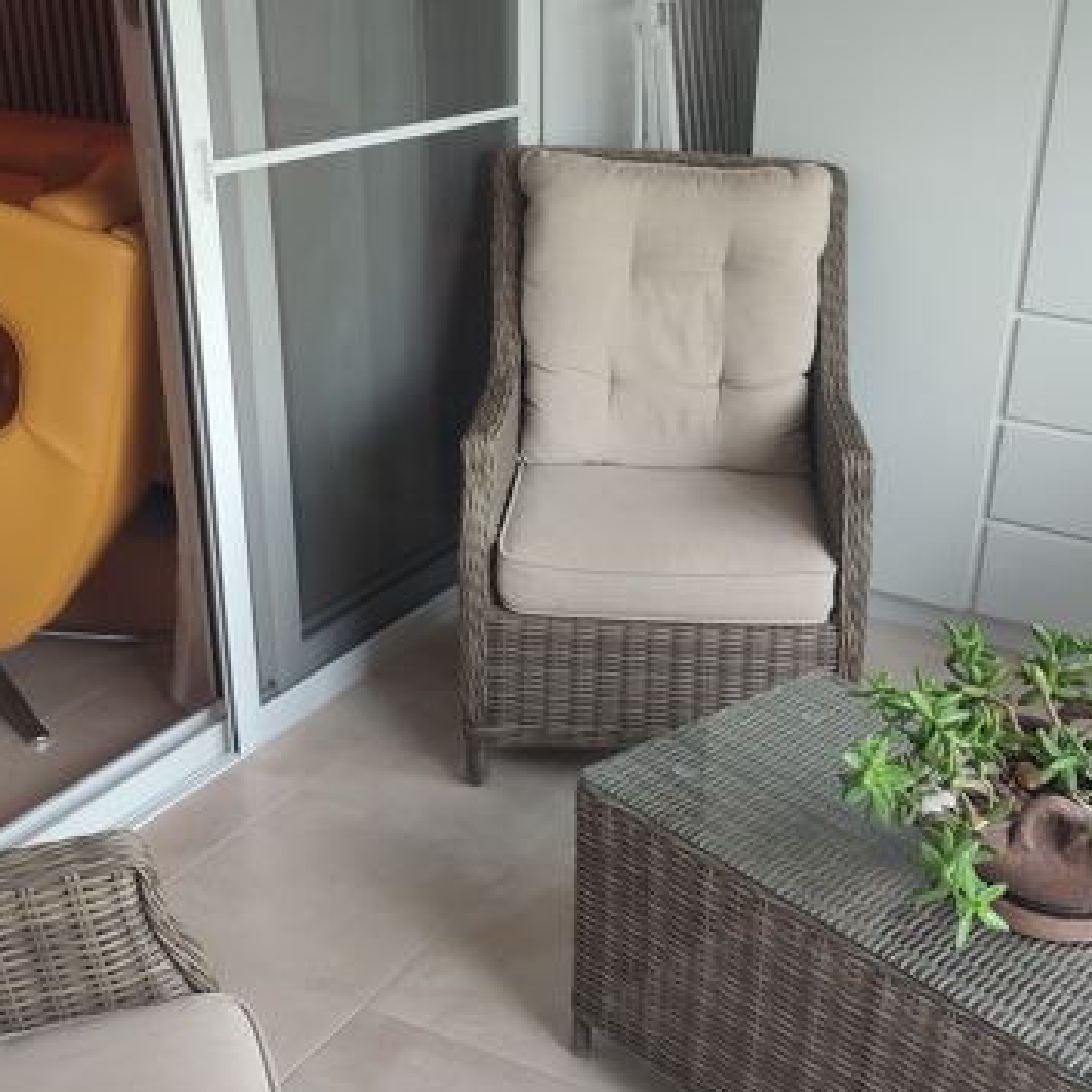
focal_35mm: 44
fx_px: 1570
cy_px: 666
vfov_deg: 38.2
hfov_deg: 37.9
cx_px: 726
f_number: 1.9
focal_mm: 6.04
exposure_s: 1/50
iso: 116
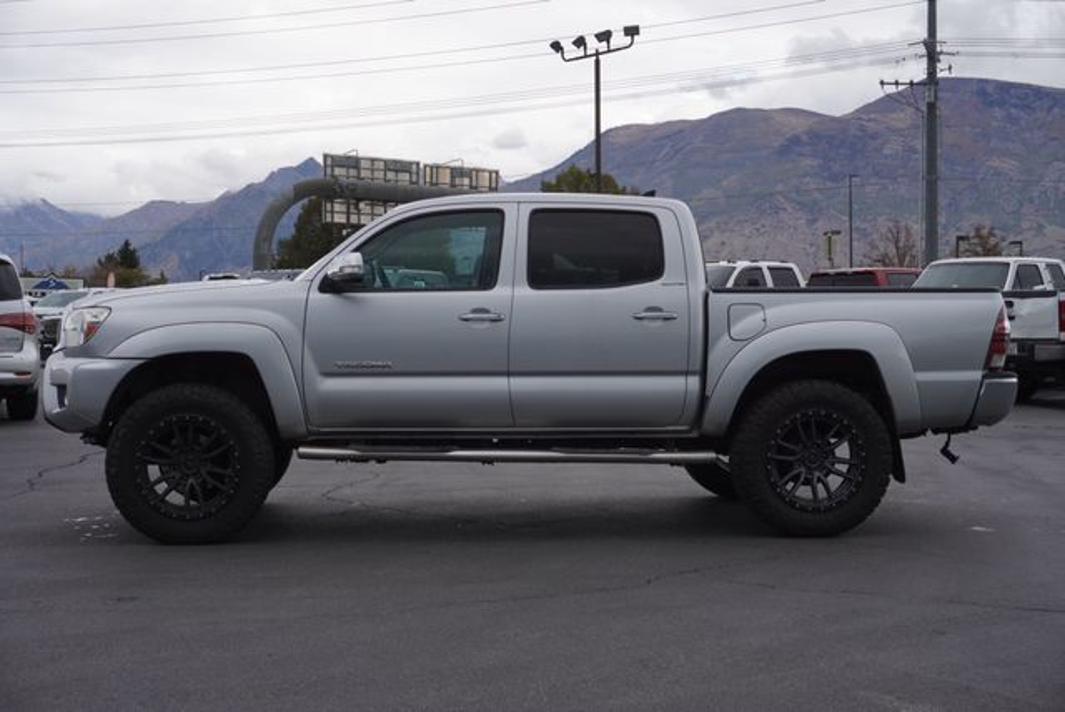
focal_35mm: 51
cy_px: 356
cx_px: 532
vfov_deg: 26.5
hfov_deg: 38.8
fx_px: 1510
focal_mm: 34
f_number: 8
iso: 100
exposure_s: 1/125
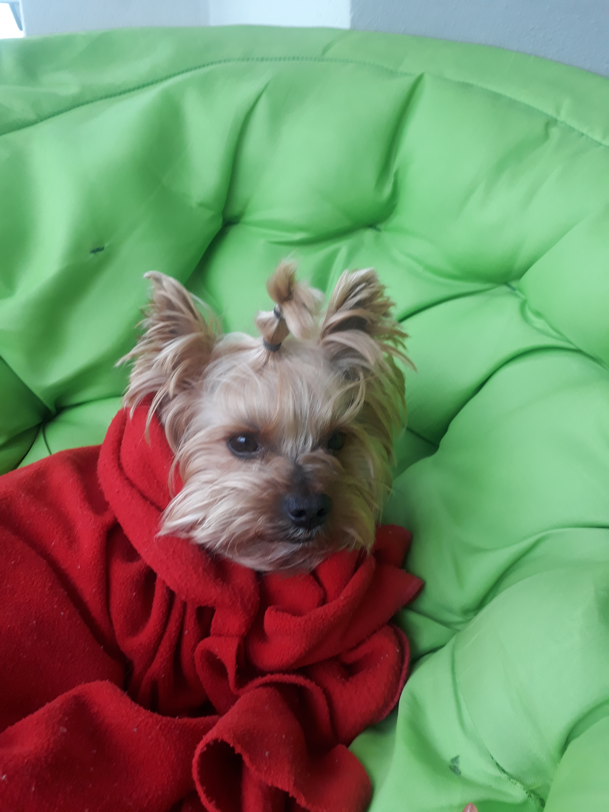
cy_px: 406
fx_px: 633
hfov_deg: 51.4
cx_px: 304
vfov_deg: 65.3
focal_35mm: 27
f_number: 1.9
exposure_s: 1/33
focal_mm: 3.6
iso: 80
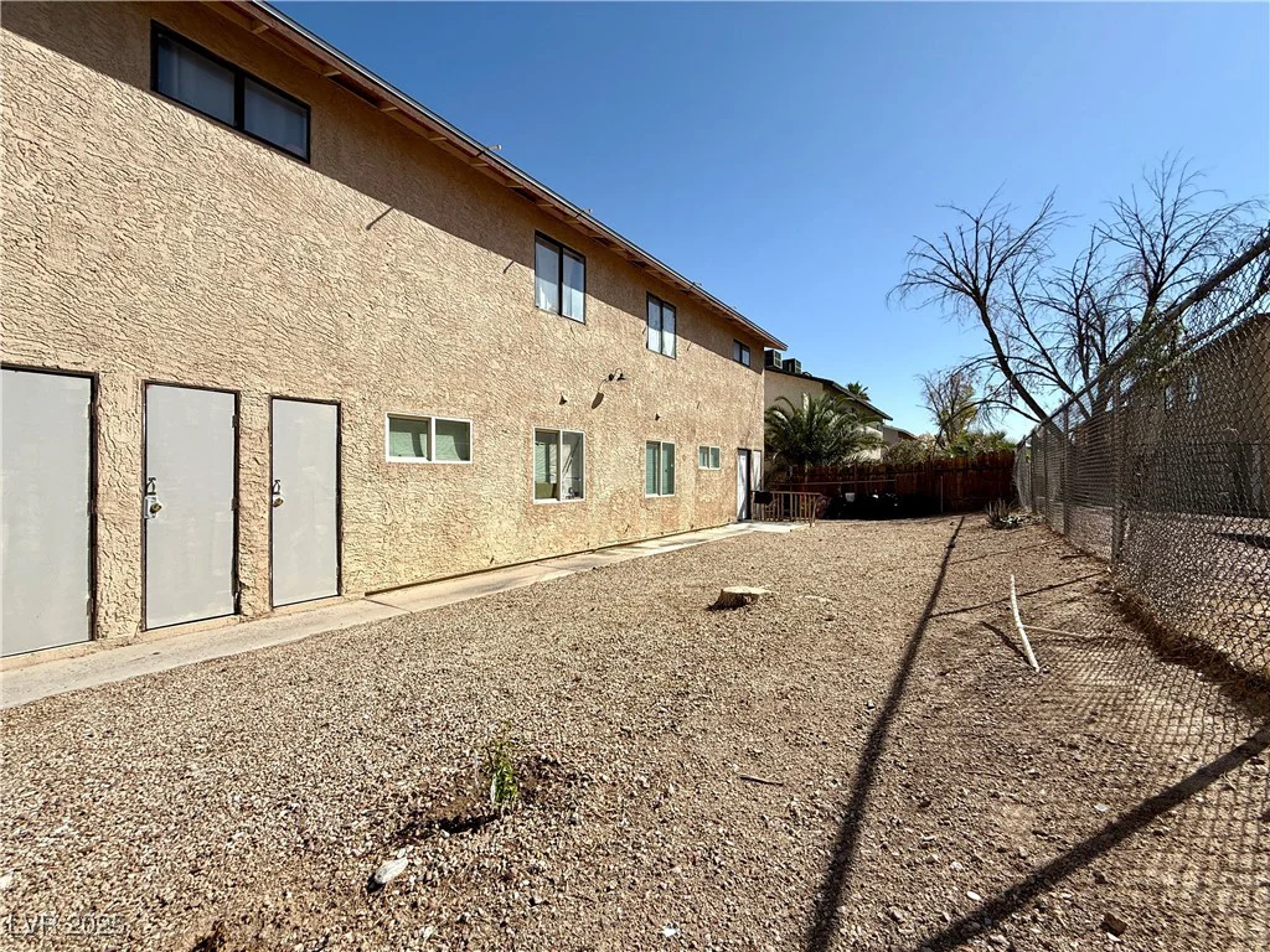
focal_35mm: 14
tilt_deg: +0.5
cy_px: 476
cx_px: 635
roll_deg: +0.2
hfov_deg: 102.1
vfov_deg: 85.7
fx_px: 514
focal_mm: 2.22
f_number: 2.2
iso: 50
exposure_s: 1/2976
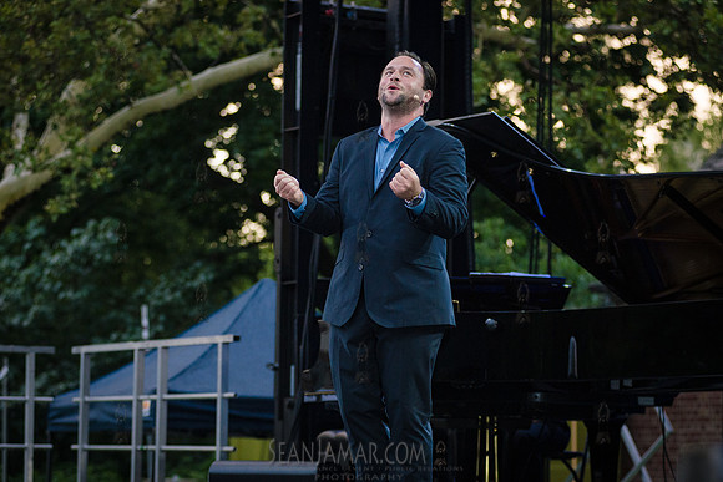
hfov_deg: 18.0
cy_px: 261
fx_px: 2284
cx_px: 357
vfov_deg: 12.1
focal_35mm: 114
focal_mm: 105
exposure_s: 1/1250
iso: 1600
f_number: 4
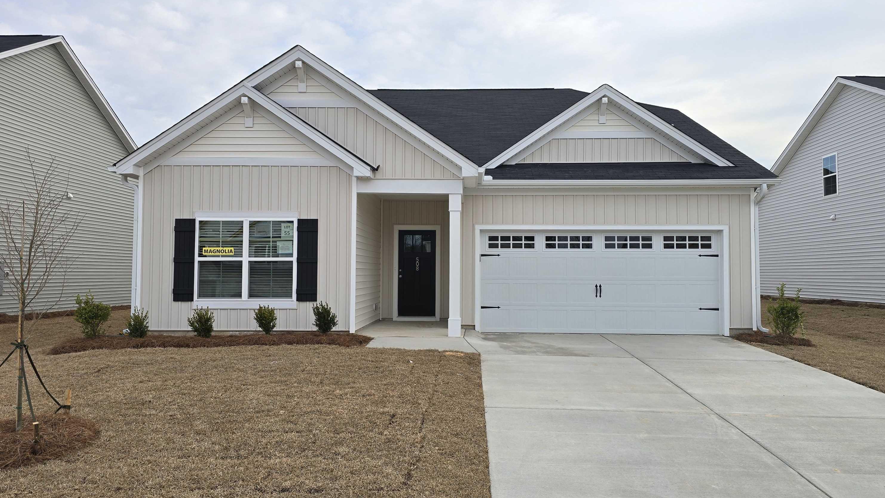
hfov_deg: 71.9
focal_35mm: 26
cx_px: 444
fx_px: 610
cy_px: 246
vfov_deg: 44.4
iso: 12
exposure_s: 1/545
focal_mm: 6.3
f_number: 1.7
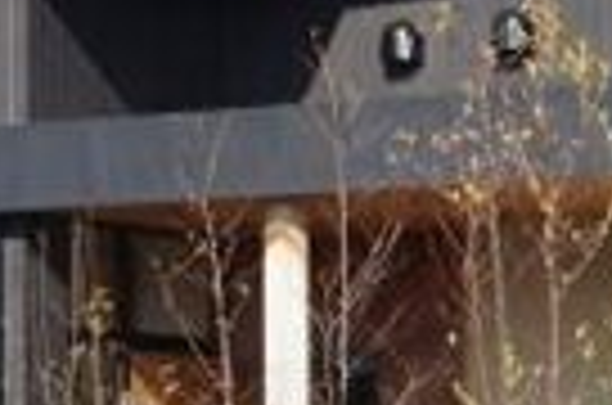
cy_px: 279
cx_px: 468
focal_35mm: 202
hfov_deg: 10.2
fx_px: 3418
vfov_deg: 6.8
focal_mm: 19
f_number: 9
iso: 100
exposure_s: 1/160
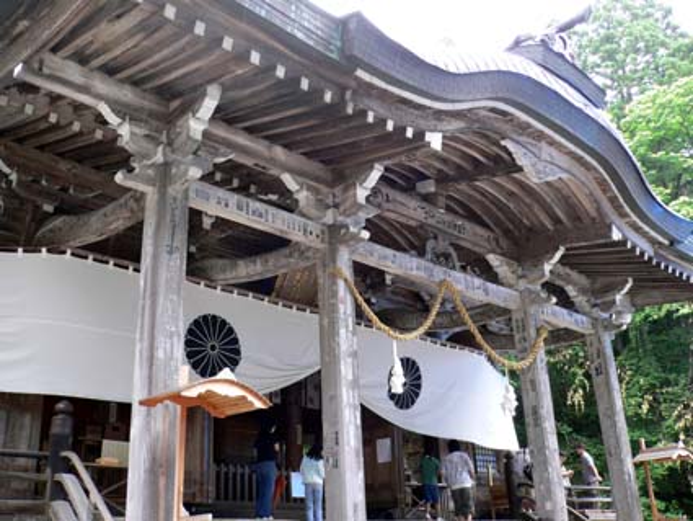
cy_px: 260
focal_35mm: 35
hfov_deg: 52.6
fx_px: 701
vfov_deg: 40.7
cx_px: 346
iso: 100
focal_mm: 5.8
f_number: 2.8
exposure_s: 1/25
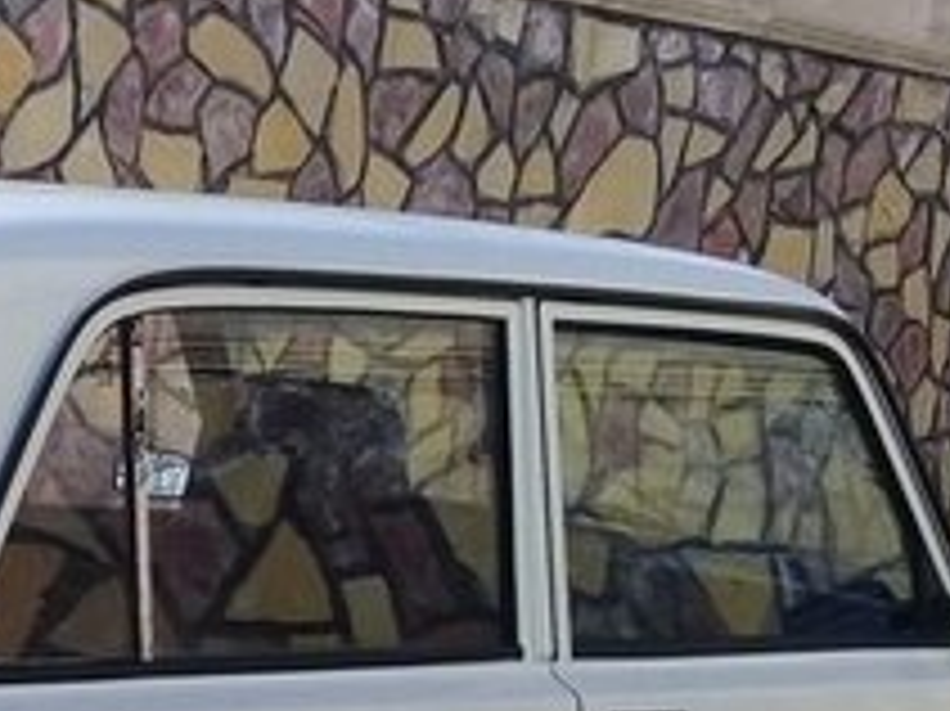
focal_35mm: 97
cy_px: 848
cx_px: -162
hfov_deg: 19.2
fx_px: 2661
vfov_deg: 14.7
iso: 50
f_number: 2.2
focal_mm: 3.3
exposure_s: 1/1067
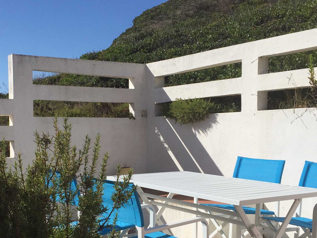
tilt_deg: -3.0
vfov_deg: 26.9
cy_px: 160
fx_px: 495
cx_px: 123
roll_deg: -1.1
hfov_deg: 35.4
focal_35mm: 54
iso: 32
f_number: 2.2
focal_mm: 4.15
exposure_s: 1/3968
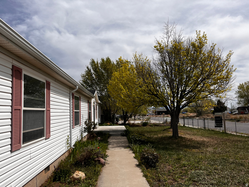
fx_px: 187
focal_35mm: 26
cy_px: 94
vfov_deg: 53.1
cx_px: 124
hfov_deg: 67.3
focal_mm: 5.1
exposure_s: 1/7353
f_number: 1.6
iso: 50
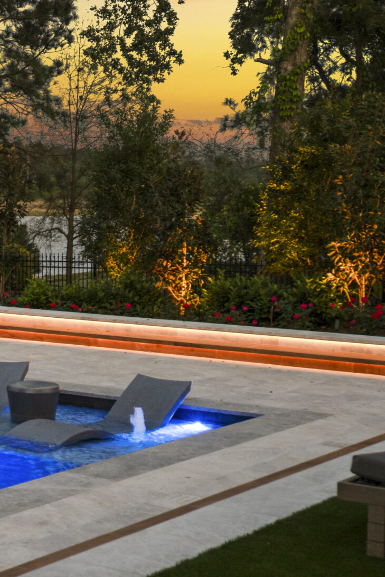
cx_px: -48
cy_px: 274
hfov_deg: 16.1
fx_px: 1315
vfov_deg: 24.8
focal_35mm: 82
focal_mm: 35
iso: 500
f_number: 4
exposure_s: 1/40
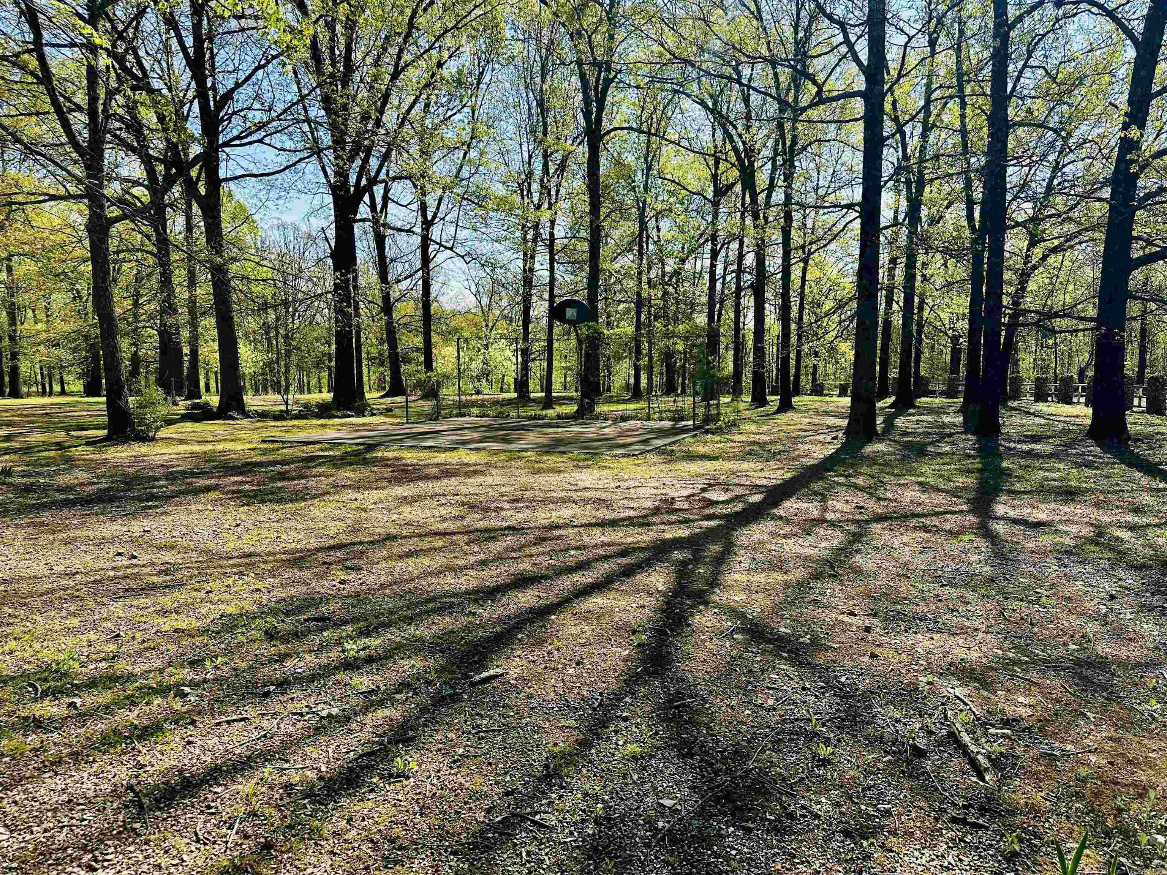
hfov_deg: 71.6
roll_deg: +0.4
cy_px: 438
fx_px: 809
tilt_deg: -6.3
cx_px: 584
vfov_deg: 56.8
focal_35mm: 24
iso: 80
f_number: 1.78
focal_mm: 6.86
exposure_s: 1/2353
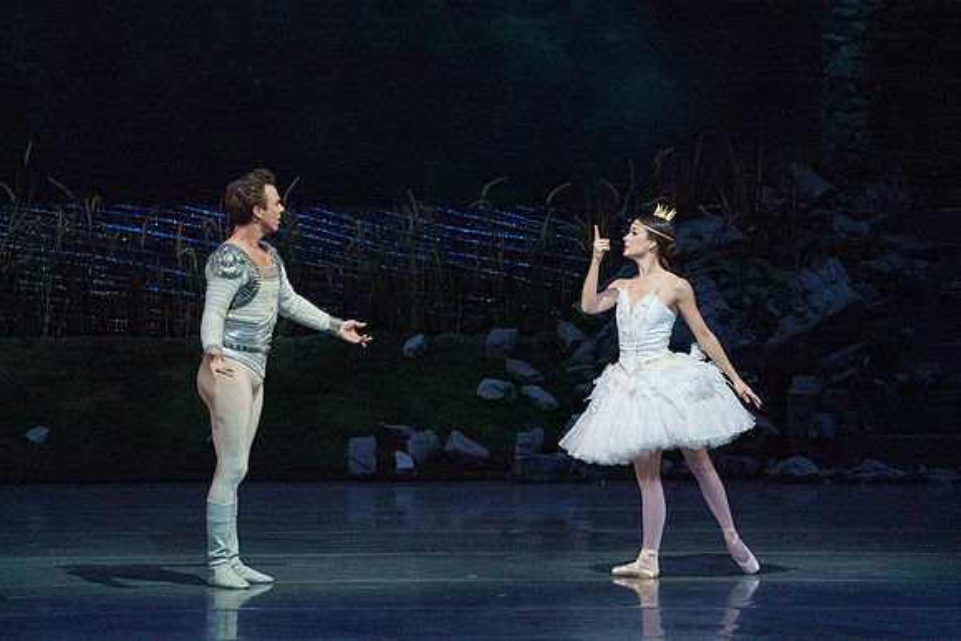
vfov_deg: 4.1
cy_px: 320
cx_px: 480
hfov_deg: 6.2
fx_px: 8891
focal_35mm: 333
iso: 8000
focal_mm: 333
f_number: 5.6
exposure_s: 1/320
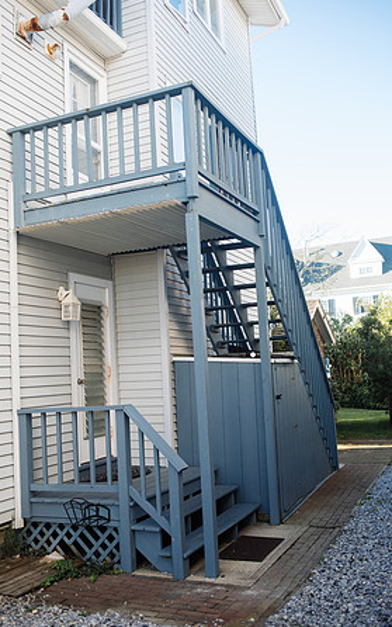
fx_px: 615
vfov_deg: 54.0
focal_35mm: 36
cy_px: 312
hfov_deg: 35.4
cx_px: 190
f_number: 2.8
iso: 640
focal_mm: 35
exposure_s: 1/1250
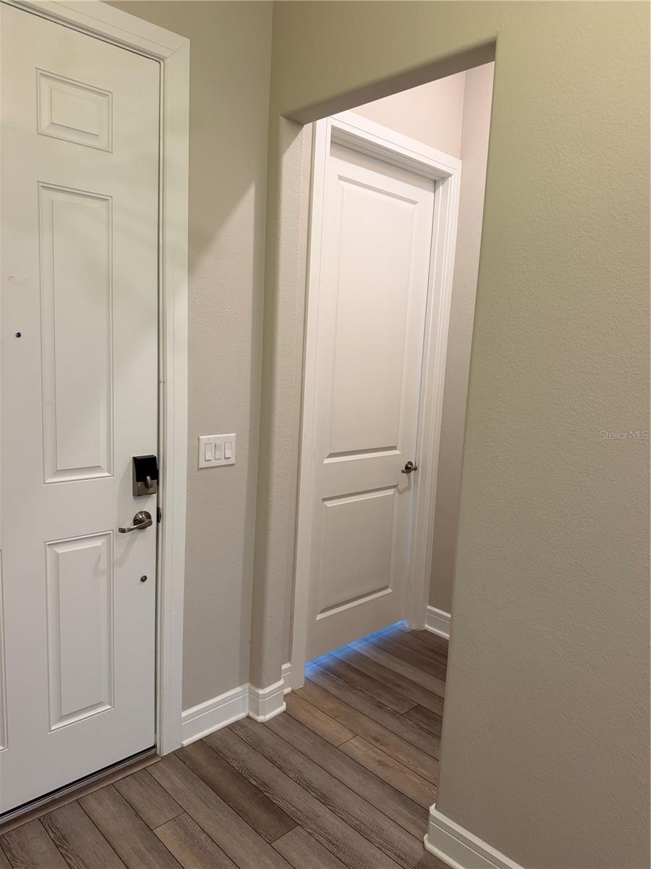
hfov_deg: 56.8
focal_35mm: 24
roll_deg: -2.1
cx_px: 326
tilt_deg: -8.5
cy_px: 434
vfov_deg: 71.6
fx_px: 602
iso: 160
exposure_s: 1/60
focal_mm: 6.76
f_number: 1.78
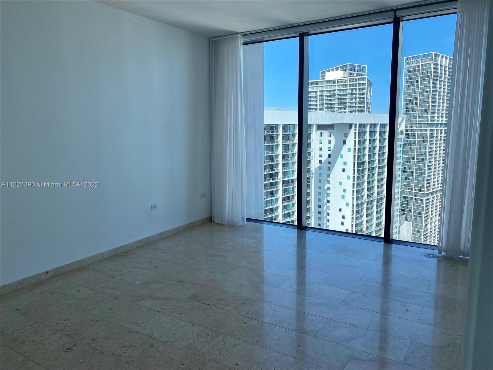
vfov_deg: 53.1
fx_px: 370
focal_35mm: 26
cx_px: 246
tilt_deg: -8.3
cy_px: 185
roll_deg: +1.2
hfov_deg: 67.3
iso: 32
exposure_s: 1/877
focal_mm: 4.25
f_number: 1.8
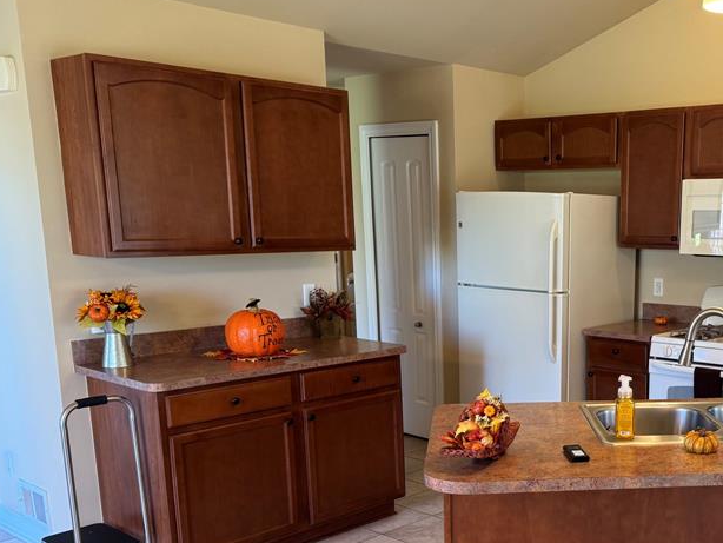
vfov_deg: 35.3
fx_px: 836
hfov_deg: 44.6
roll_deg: +0.6
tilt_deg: -13.8
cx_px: 573
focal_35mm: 40
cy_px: 402
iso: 160
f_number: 1.78
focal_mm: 6.76
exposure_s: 1/60
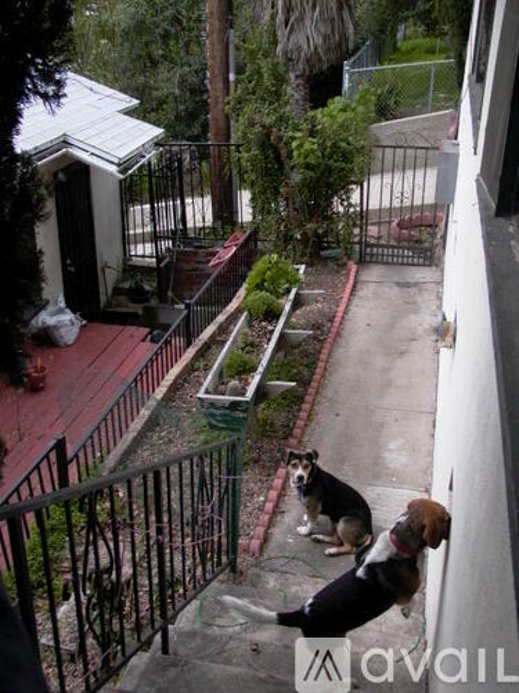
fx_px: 760
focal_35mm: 38
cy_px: 346
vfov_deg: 49.0
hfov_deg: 37.7
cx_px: 260
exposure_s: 1/313
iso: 100
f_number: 2.39
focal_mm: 8.19
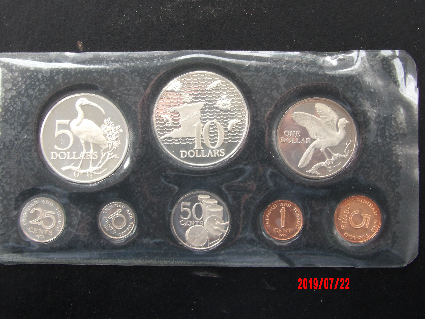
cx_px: 212
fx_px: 626
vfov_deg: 28.6
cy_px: 160
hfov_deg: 37.5
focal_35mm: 51
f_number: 5.3
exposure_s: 1/15
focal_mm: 9.2
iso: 277
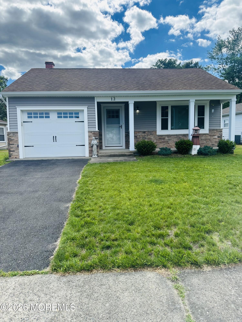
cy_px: 161
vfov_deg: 71.6
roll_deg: +0.0
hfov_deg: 56.8
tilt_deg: -4.8
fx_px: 224
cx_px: 121
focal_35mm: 24
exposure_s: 1/2525
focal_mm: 6.86
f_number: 1.78
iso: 80
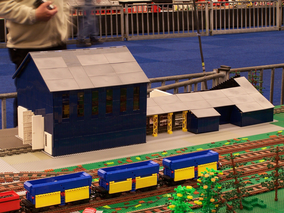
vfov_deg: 18.0
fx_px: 673
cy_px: 106
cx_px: 142
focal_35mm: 82
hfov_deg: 23.8
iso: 80
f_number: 3.2
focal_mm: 13.7
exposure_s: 1/2
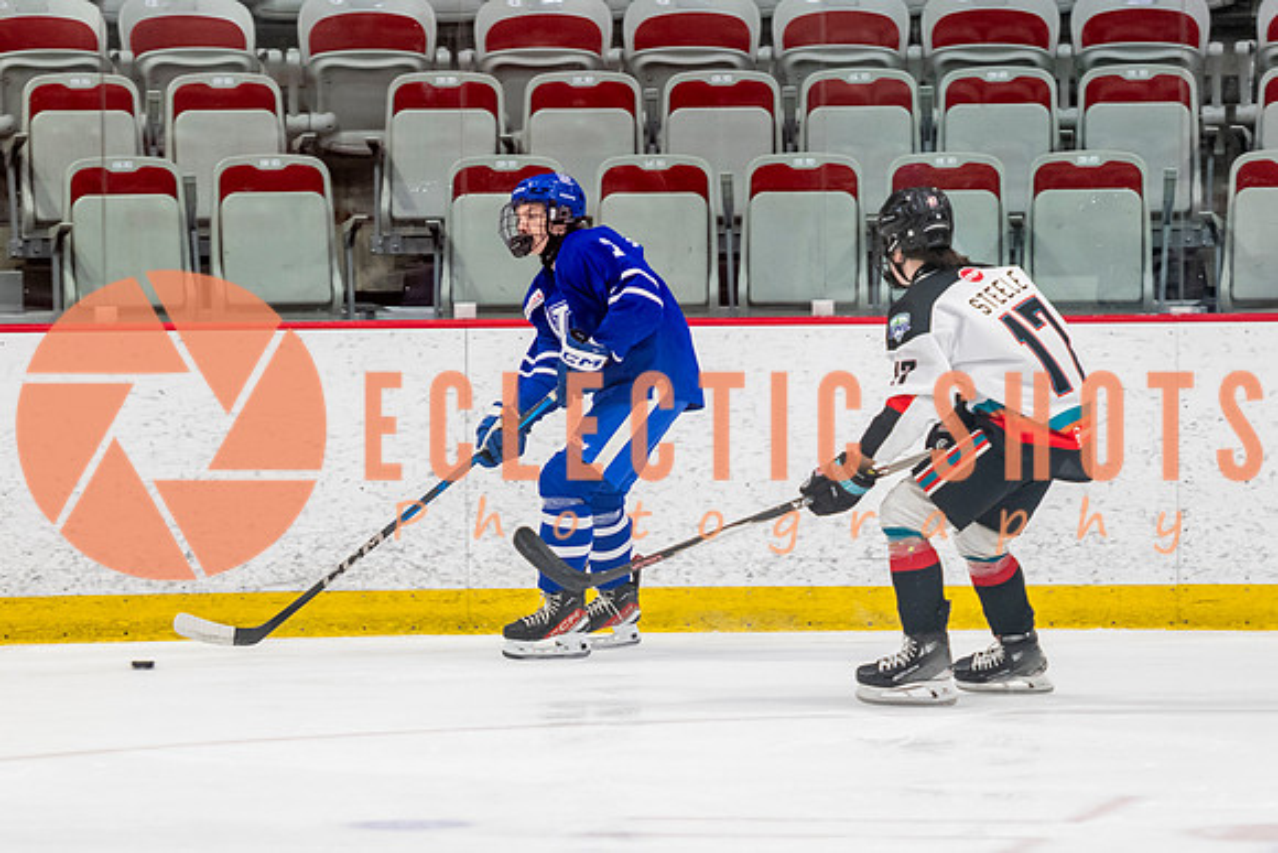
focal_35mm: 253
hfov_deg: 8.1
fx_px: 8998
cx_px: 679
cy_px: 546
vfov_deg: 5.4
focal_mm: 135
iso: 1600
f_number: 3.2
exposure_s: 1/800
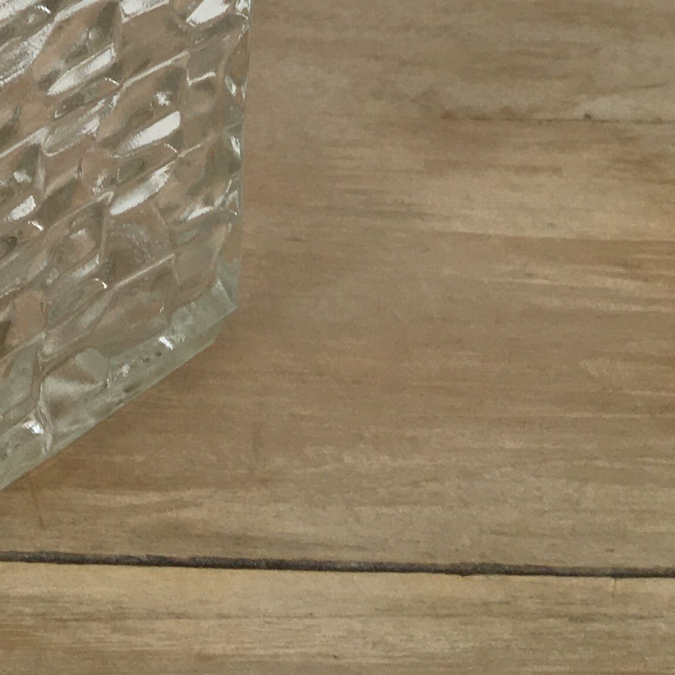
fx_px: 1963
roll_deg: -1.2
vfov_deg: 17.0
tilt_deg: -20.2
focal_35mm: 89
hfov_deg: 18.6
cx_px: -95
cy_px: -431
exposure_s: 1/50
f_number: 2.2
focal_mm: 4.15
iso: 32
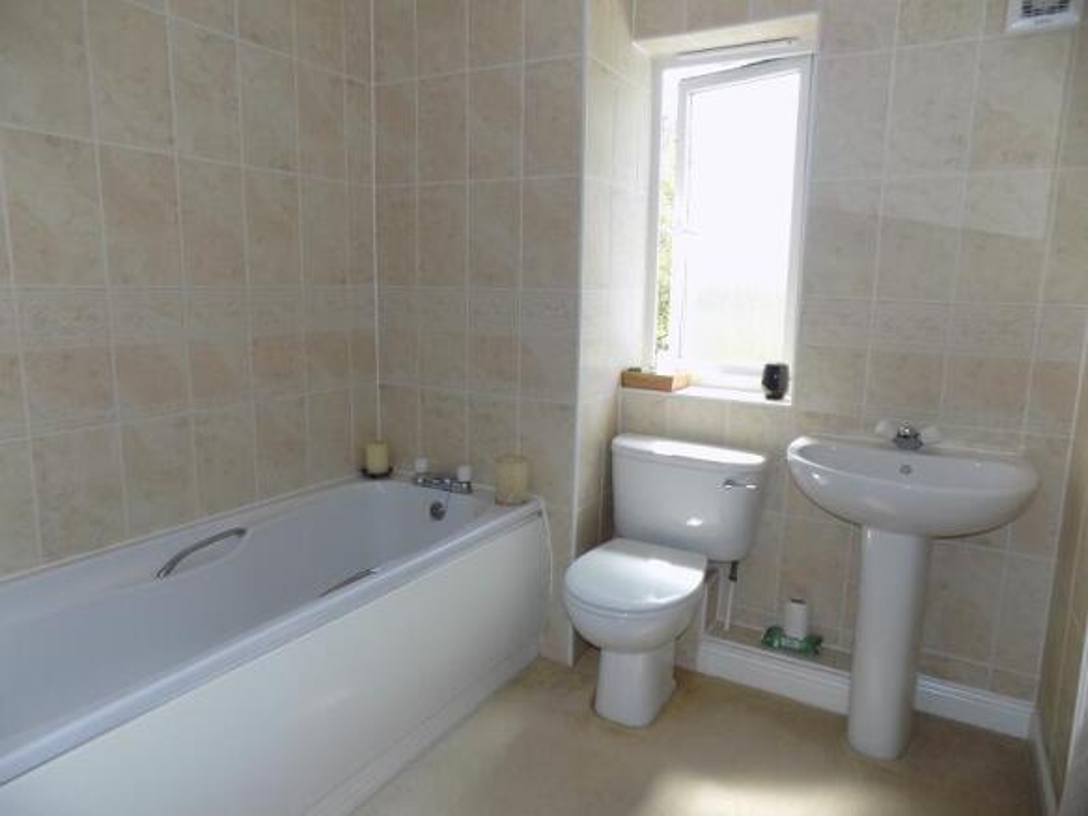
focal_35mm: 23
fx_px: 723
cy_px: 408
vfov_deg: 58.9
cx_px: 544
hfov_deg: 73.9
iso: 80
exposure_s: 1/40
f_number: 3.1
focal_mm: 4
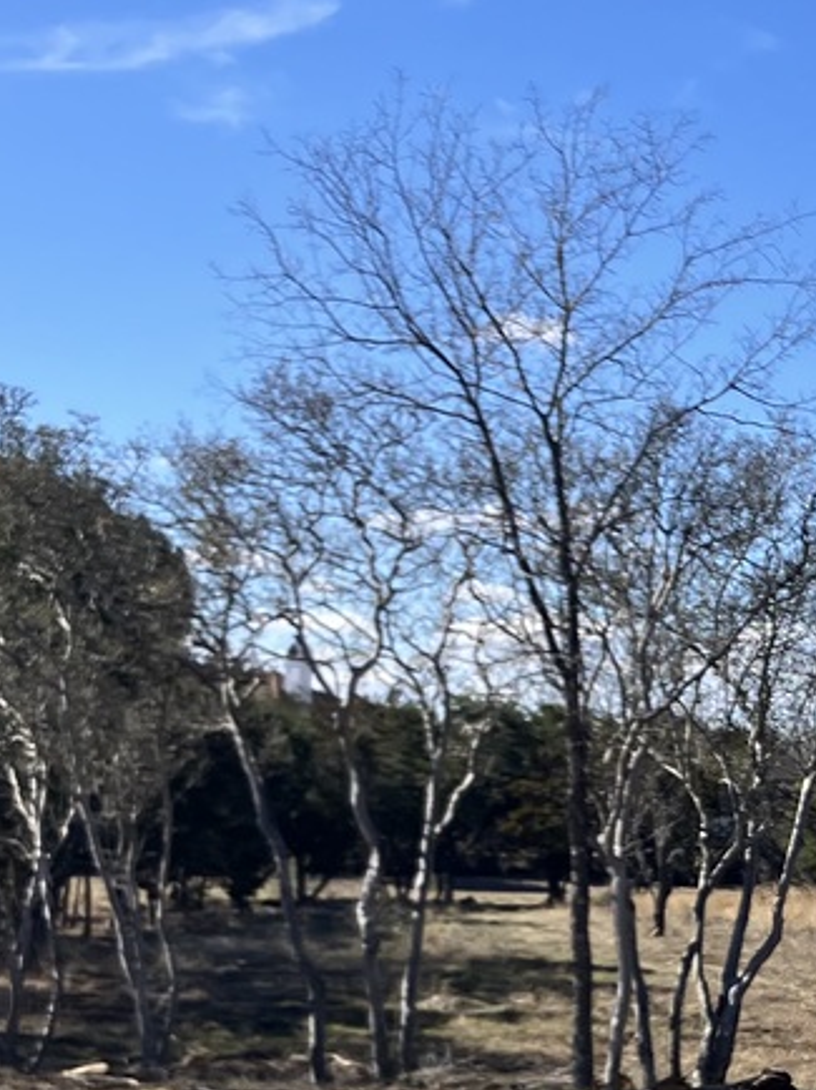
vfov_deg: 20.7
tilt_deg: -1.5
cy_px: 949
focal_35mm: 93
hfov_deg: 15.2
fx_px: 2926
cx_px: 1024
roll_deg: -2.2
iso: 32
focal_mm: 3.99
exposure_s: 1/1736
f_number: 1.8
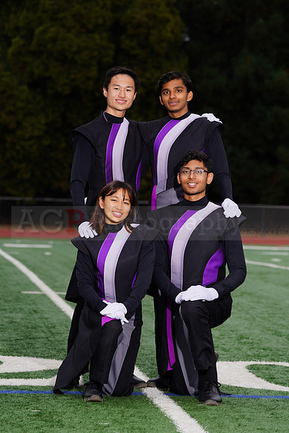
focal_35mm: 152
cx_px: 144
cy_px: 216
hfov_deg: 9.0
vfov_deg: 13.5
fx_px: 1829
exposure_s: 1/200
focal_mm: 152
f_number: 6.3
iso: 200
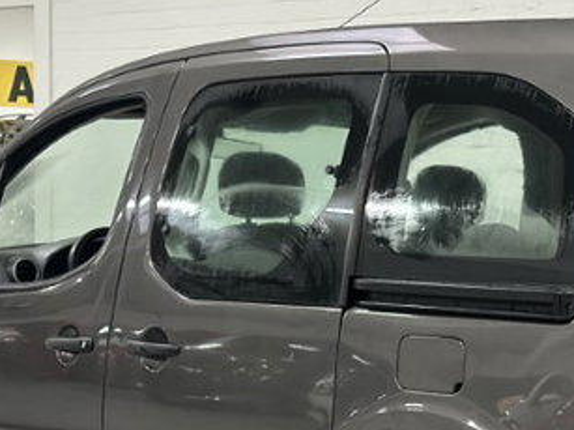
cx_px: 438
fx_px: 1972
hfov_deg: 16.5
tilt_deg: -5.8
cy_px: 380
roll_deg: -1.5
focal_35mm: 119
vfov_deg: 12.4
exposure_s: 1/33
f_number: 1.78
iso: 320
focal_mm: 6.86
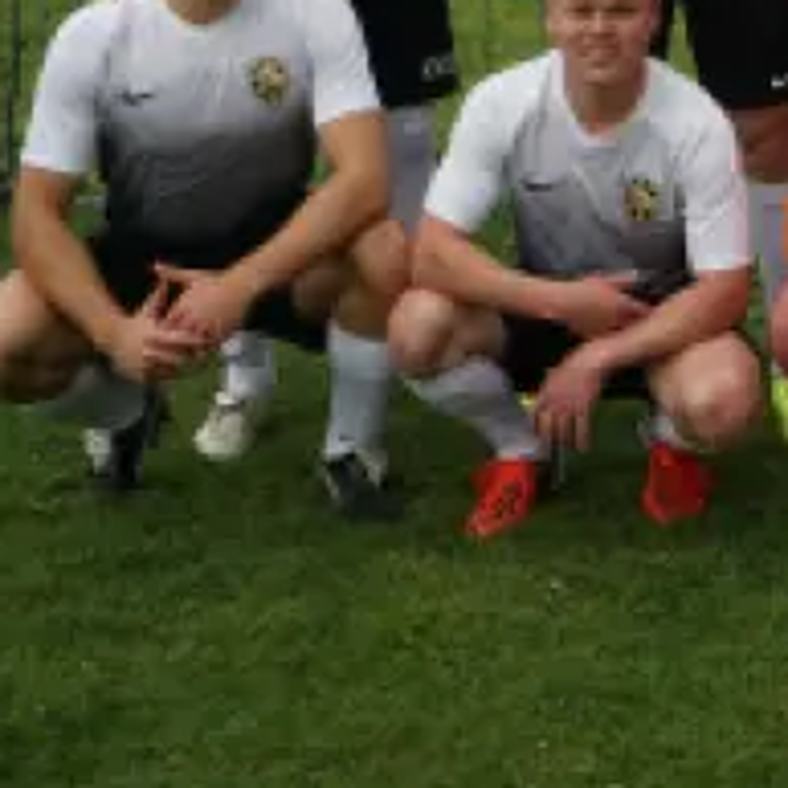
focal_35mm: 119
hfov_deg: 14.2
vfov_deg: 14.4
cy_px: -8
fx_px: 3065
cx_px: 974
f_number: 5.6
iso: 100
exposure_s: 1/160
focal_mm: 45
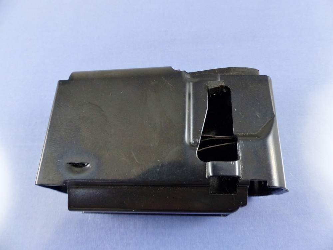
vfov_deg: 54.9
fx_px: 240
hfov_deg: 69.4
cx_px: 166
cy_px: 125
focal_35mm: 25
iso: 320
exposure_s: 1/60
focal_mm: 4.5
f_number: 2.8
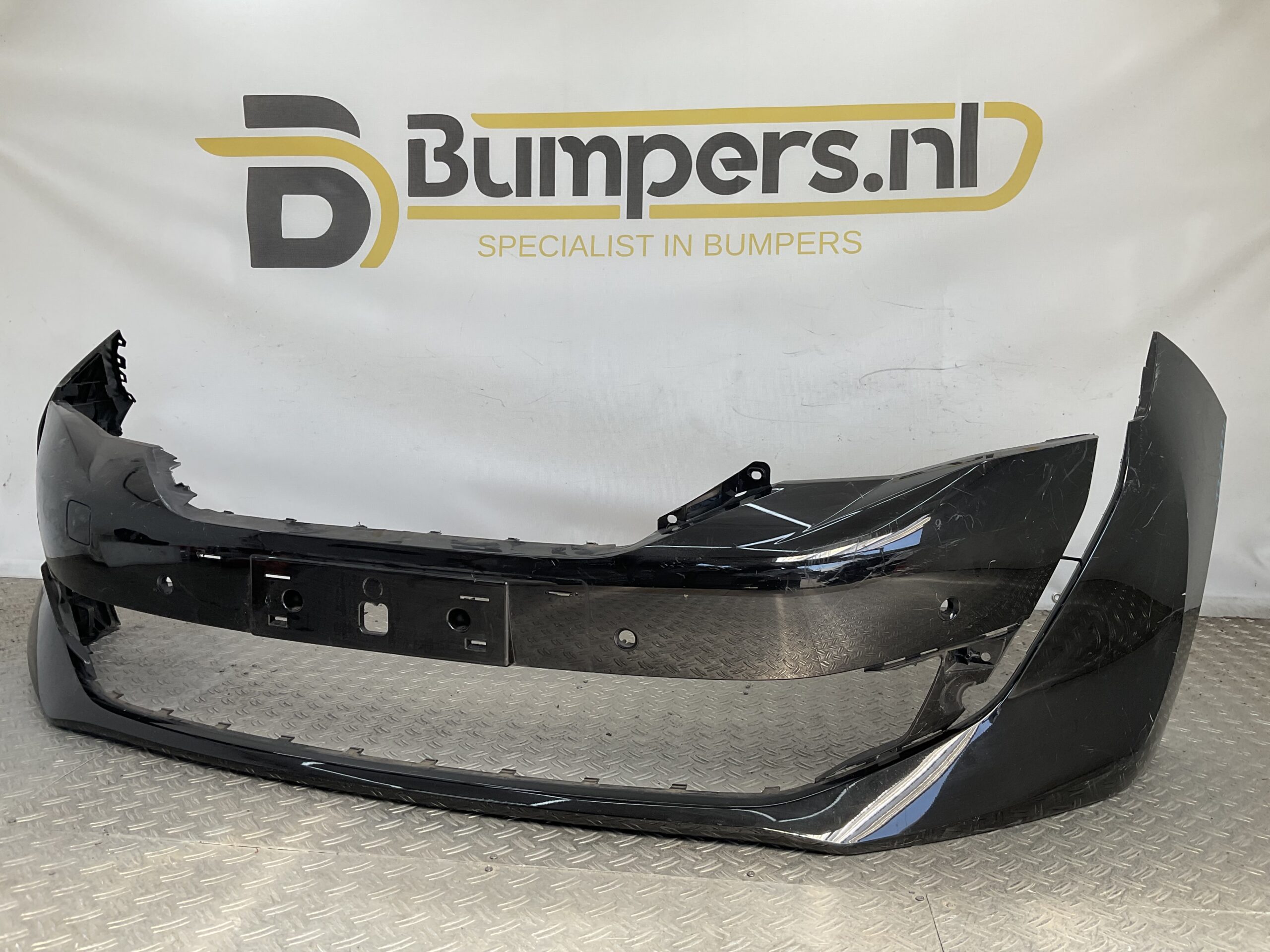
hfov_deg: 61.7
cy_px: 476
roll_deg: -1.8
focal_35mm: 29
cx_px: 635
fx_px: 1064
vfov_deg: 48.2
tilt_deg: -8.1
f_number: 1.8
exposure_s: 1/268
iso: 16
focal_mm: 3
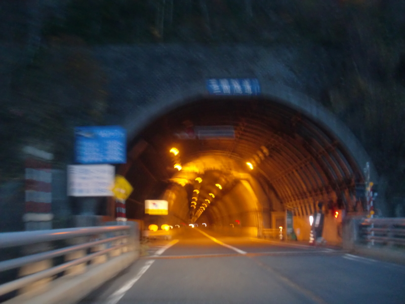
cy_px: 152
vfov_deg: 39.7
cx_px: 202
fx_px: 421
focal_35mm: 36
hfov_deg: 51.4
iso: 400
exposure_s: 1/4
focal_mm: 6.3
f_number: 2.8
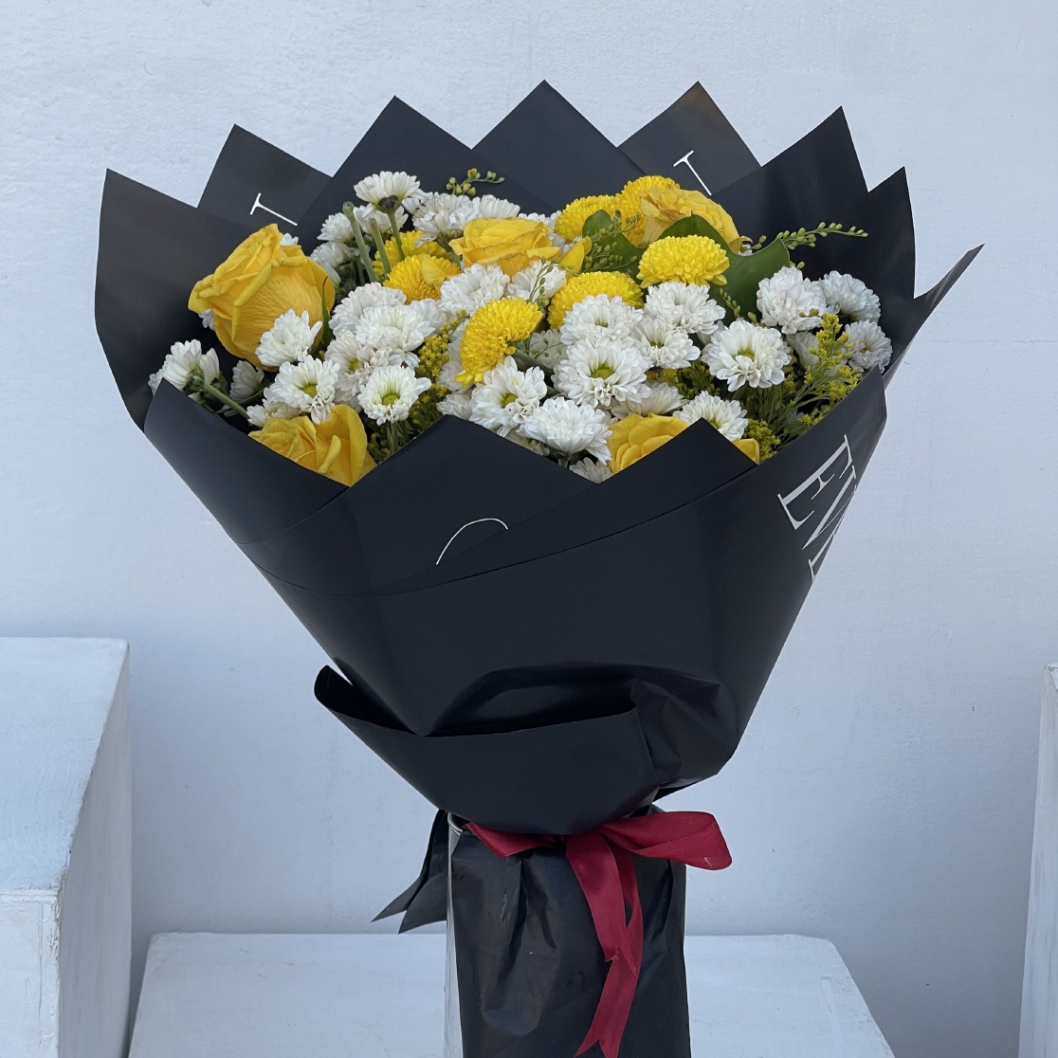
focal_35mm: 76
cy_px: 461
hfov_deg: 22.8
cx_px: 526
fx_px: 2628
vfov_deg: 22.7
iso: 20
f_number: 2.2
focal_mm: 7.5
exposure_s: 1/104
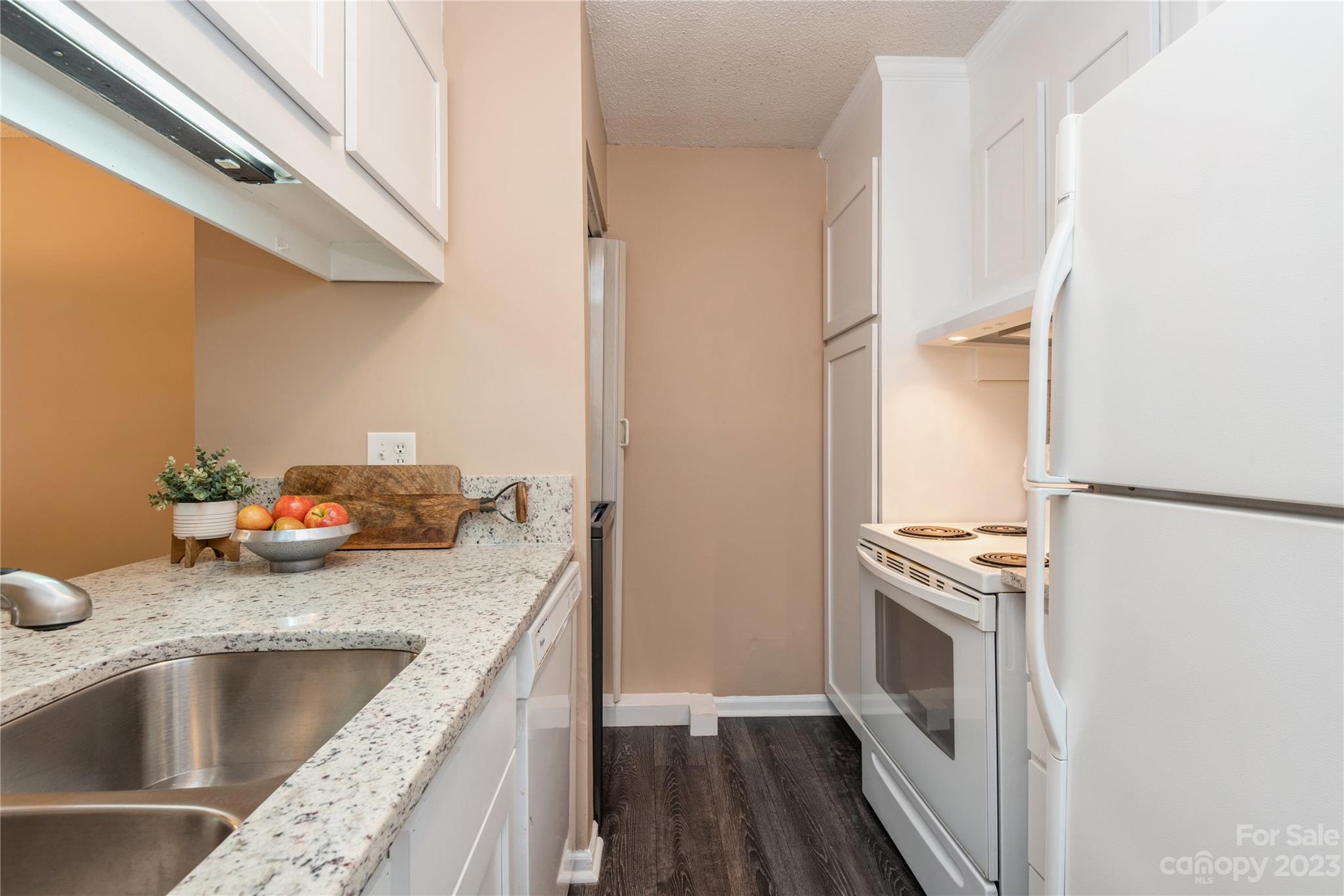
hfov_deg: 96.7
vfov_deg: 73.8
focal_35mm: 16
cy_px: 448
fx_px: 597
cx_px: 672
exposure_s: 1/2.5
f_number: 9
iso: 200
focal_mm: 16
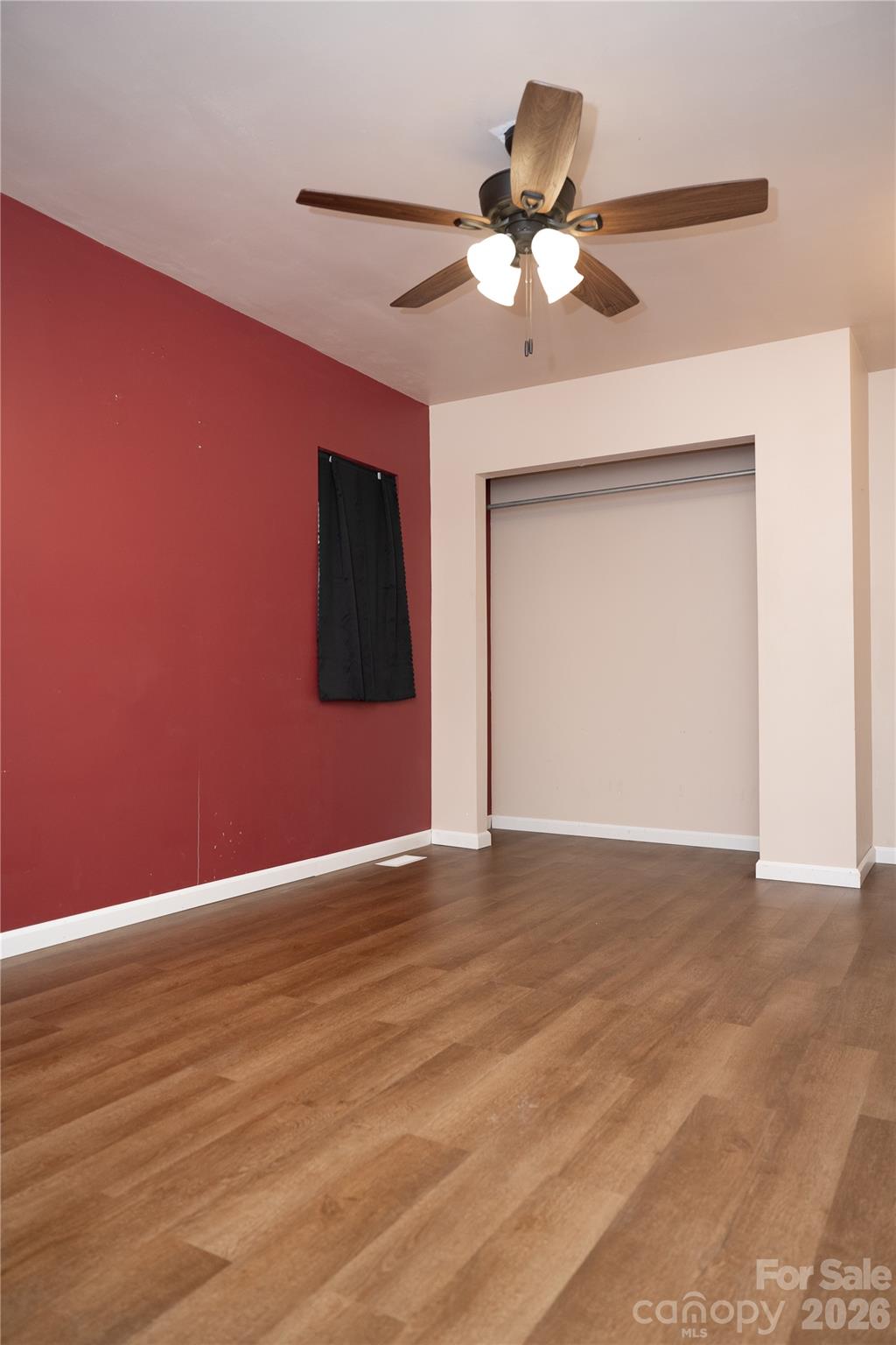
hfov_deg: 53.1
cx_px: 448
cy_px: 672
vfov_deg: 73.7
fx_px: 896
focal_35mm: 24
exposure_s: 1/200
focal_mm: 24
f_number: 3.2
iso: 640
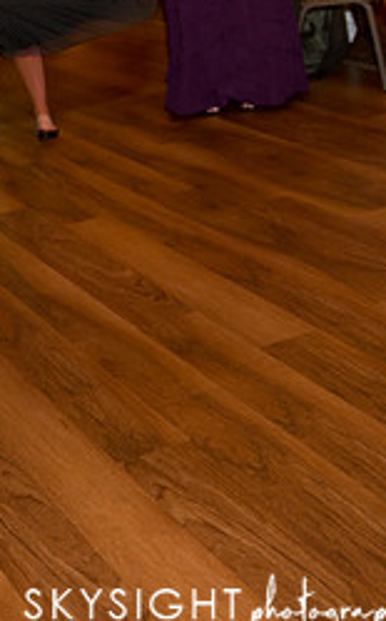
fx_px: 1536
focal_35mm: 91
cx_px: -84
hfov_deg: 13.9
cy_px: 121
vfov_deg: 22.5
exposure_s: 1/15
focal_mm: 32
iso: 1000
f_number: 2.8
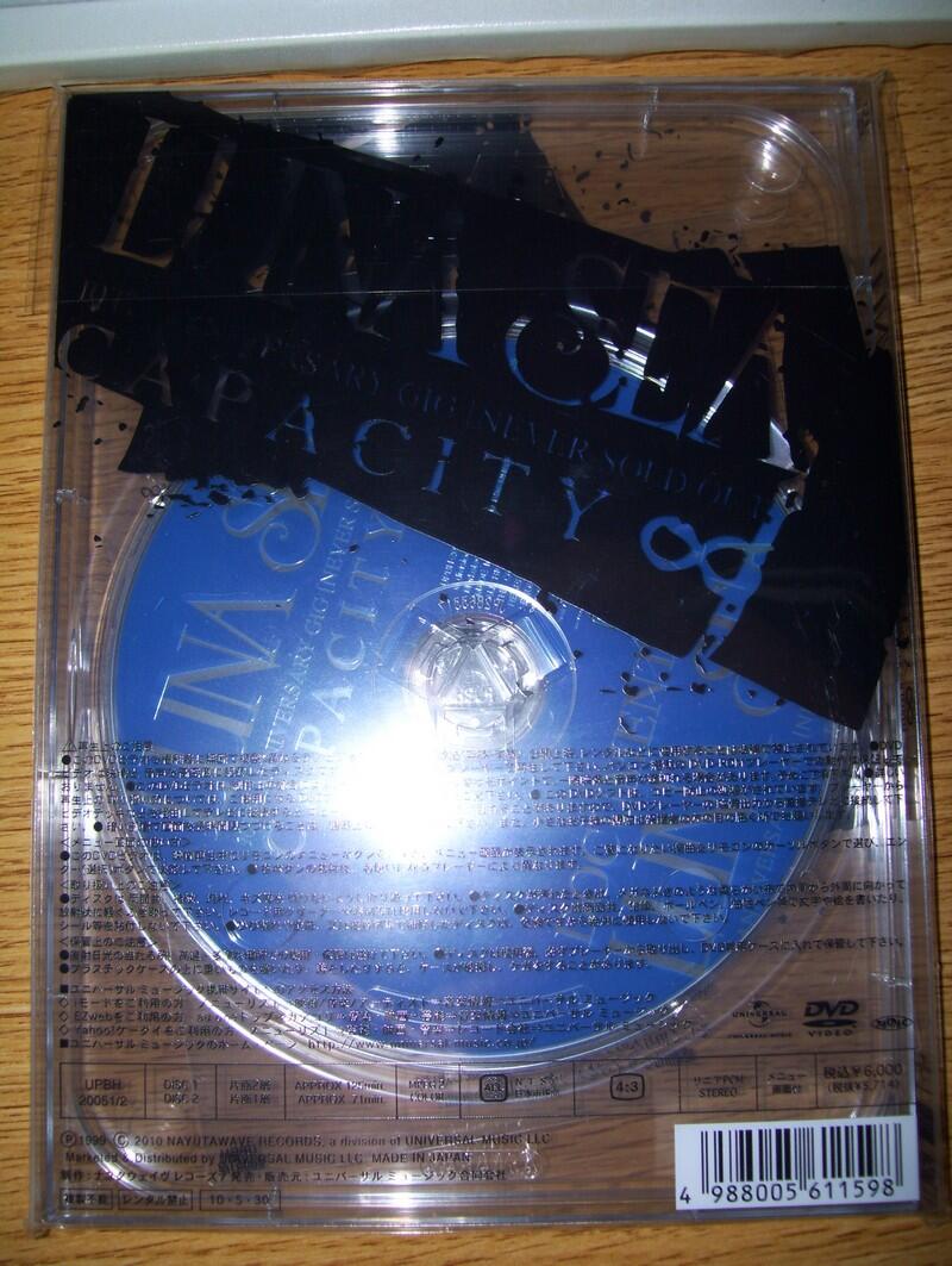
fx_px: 1317
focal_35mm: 36
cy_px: 633
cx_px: 476
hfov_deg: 39.7
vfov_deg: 51.3
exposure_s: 1/60
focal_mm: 6
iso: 80
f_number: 2.7
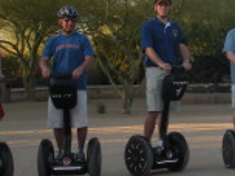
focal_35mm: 108
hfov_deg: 17.8
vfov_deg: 13.7
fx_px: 733
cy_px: 48
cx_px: 226
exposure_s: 1/156
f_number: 3.5
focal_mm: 6.3
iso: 88
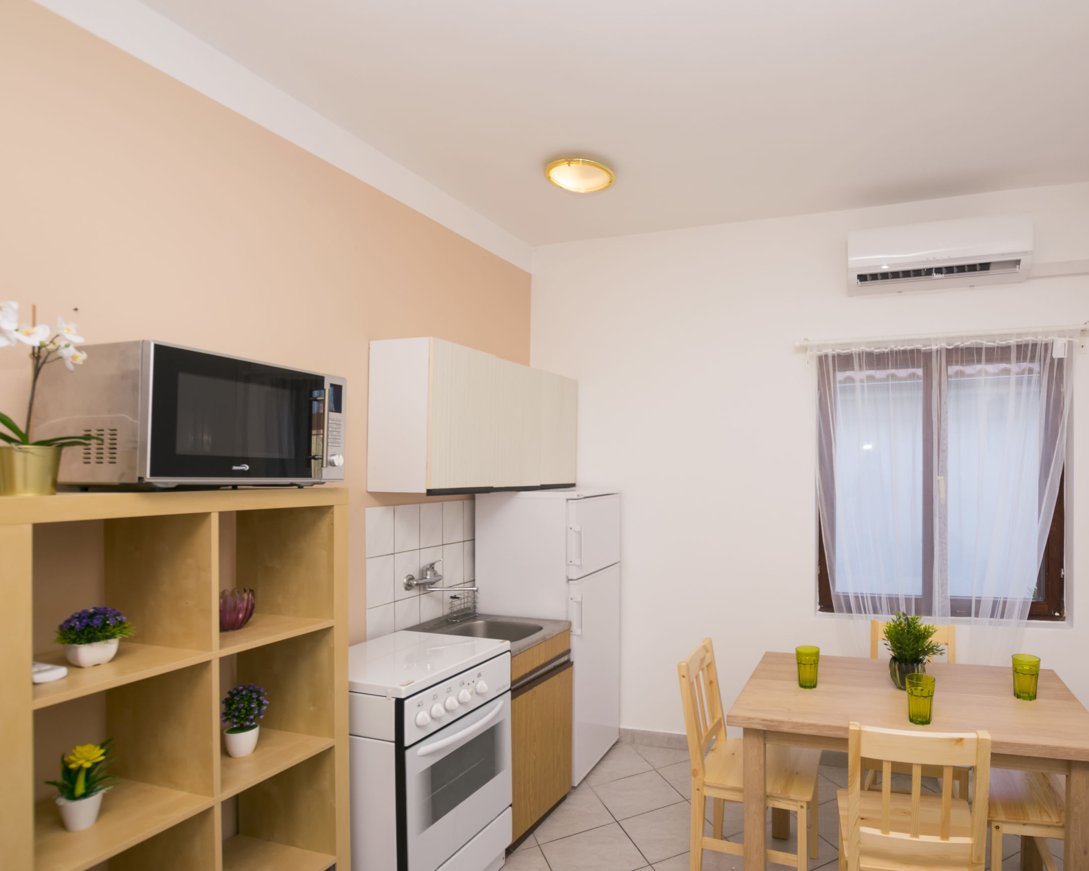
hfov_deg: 84.4
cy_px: 463
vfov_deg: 73.7
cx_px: 692
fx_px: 580
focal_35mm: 18
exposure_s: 1/160
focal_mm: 10
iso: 200
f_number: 5.6
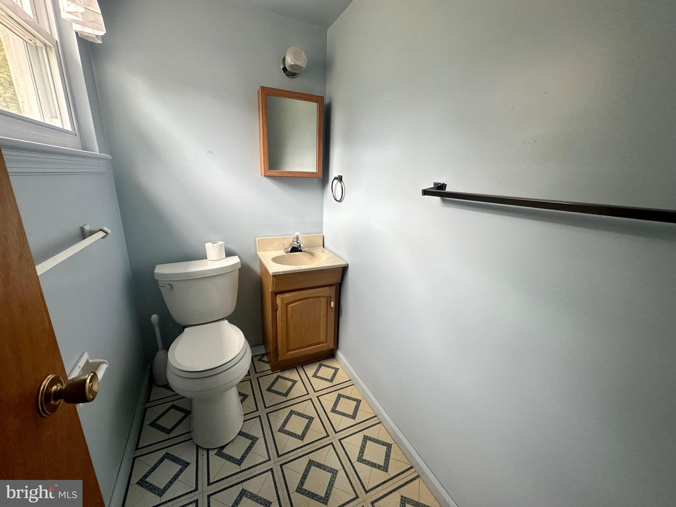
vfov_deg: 85.7
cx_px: 338
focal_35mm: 14
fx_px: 273
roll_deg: -2.5
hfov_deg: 102.1
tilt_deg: -15.5
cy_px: 254
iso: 80
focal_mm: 2.22
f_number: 2.2
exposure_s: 1/99
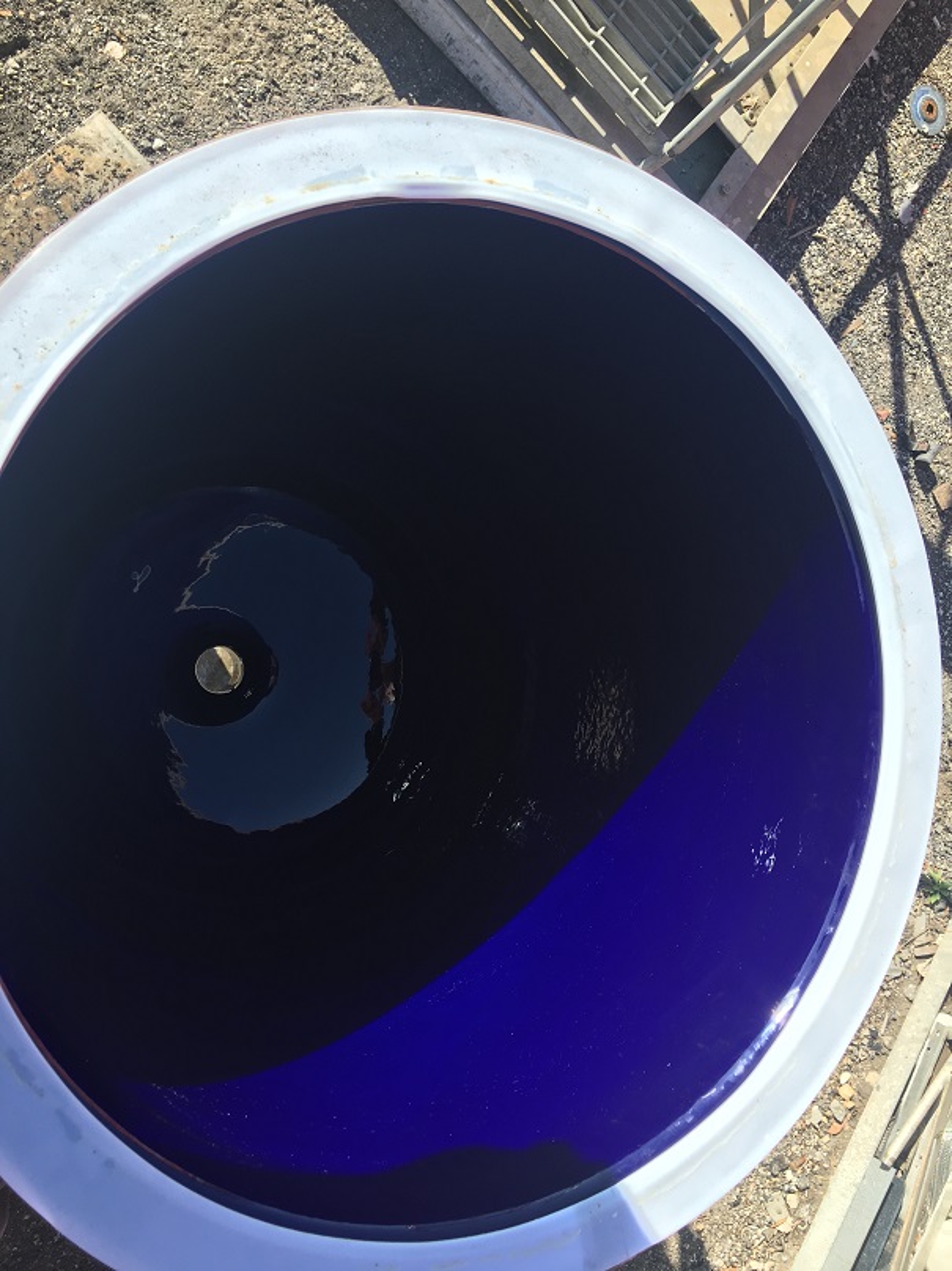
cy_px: 636
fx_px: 1064
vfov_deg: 61.7
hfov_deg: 48.2
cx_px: 476
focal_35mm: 29
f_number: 2.2
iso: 25
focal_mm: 4.15
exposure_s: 1/565
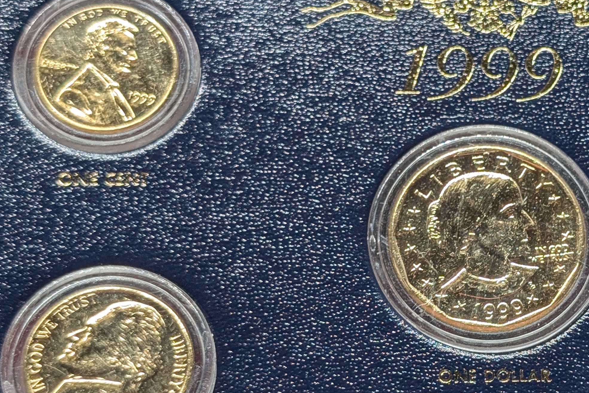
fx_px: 1734
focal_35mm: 106
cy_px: 280
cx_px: 482
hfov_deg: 19.1
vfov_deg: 12.9
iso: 48
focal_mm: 6.9
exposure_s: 1/59.3
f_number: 1.68
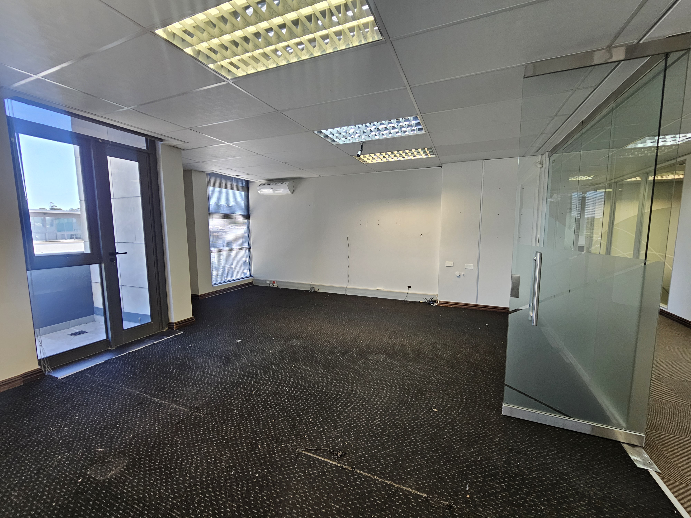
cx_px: 346
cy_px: 259
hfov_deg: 106.2
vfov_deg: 89.9
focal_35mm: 13
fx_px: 260
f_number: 2.2
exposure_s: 1/50
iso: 125
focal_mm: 2.2
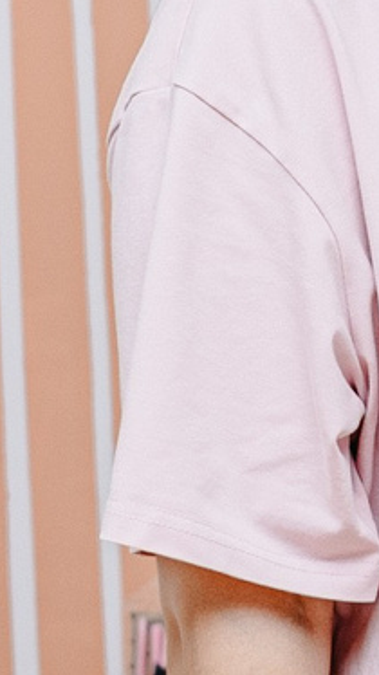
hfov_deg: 4.6
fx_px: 4544
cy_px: 232
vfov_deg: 8.5
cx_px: 1093
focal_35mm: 254
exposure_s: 1/160
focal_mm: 31
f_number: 3.2
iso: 125
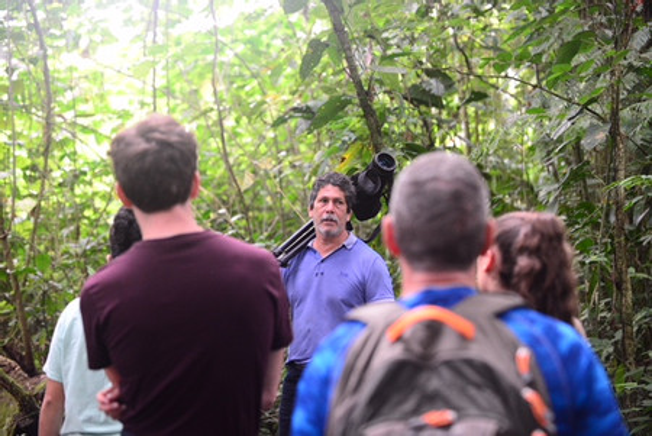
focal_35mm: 70
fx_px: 1269
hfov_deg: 28.8
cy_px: 218
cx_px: 326
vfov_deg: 19.5
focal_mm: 70
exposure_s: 1/250
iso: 4000
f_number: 4
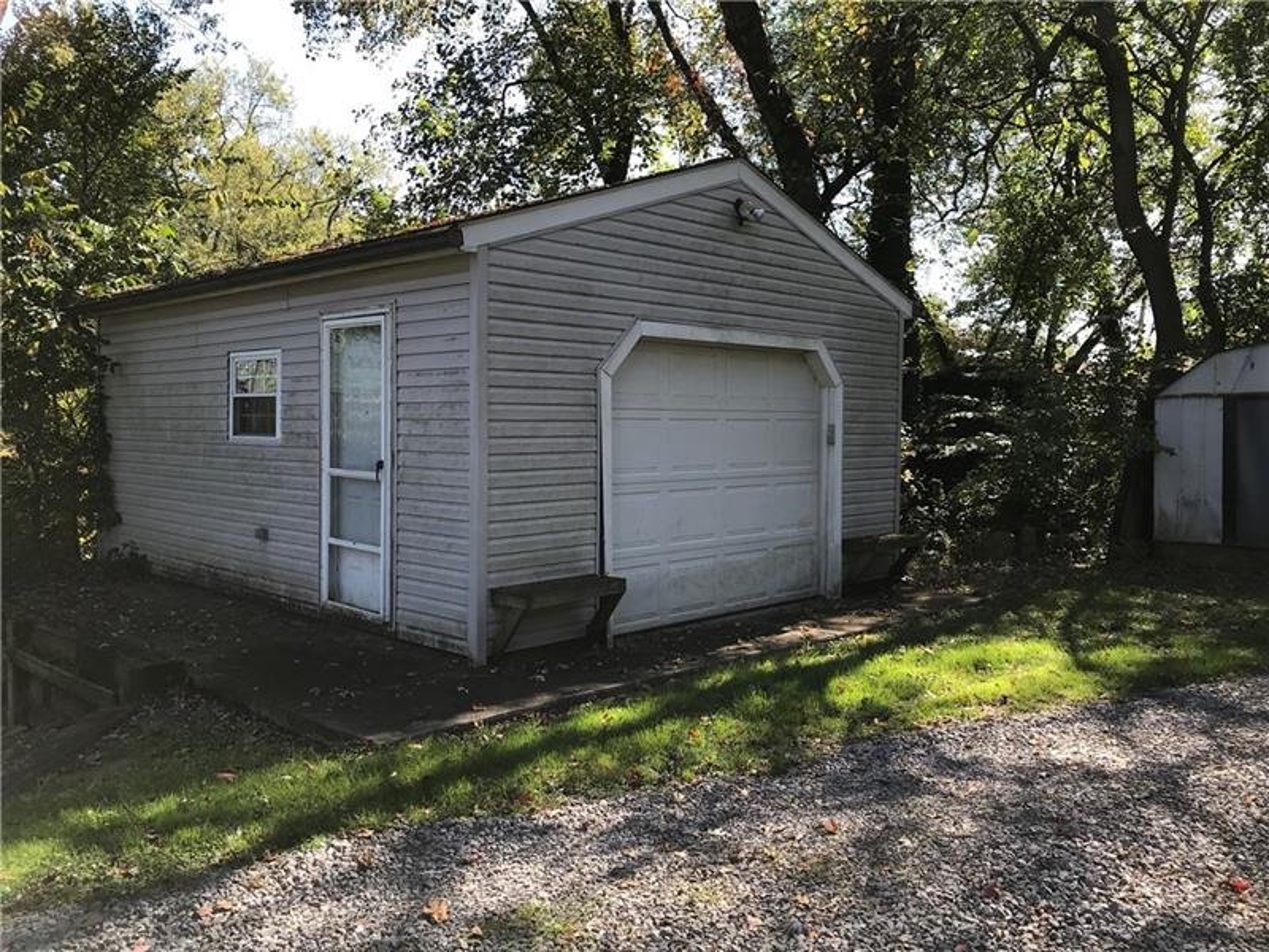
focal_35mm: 28
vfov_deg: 49.7
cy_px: 476
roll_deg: -1.4
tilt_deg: -2.2
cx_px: 634
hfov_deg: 63.4
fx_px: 1026
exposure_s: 1/573
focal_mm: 3.99
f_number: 1.8
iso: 20
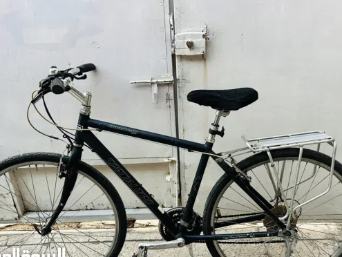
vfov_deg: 45.4
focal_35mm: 31
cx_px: 169
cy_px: 148
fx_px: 306
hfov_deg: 58.3
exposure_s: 1/60
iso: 500
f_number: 1.78
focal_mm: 6.86
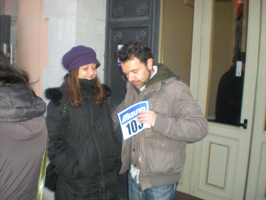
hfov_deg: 49.0
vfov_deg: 37.7
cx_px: 133
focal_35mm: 38
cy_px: 100
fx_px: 292
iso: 364
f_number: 3.1
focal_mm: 6.3
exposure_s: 1/60
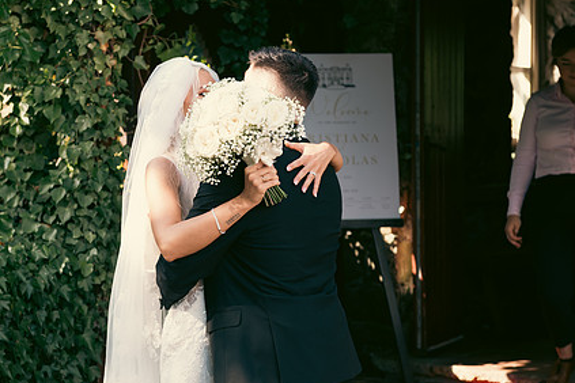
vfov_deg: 14.3
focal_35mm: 96
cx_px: 198
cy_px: 199
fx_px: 1533
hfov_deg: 21.2
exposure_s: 1/160
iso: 160
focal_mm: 70
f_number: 5
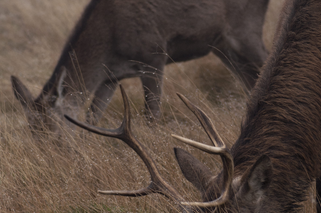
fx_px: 2707
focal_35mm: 304
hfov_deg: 6.8
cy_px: 159
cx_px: 185
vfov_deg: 4.5
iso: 200
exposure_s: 1/60
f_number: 6.3
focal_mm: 130
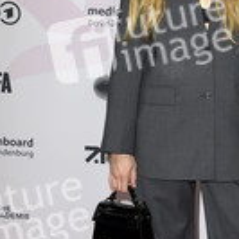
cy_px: 131
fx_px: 875
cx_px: 192
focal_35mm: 112
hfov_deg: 15.5
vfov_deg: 15.6
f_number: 6.3
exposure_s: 1/250
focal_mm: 44
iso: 400
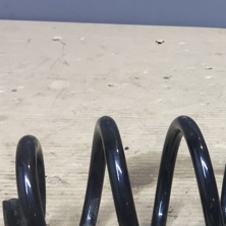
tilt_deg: -31.5
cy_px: 172
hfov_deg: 21.9
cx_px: 260
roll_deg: -3.2
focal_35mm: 74
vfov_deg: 23.1
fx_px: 547
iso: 100
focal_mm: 4.15
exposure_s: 1/33
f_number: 2.2
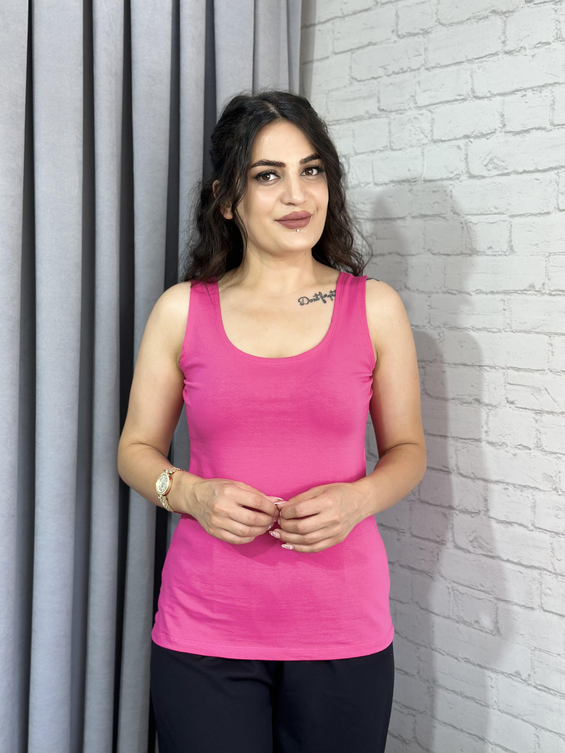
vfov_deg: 39.7
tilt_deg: -6.2
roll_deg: -2.3
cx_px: 282
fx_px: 1045
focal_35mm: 48
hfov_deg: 30.3
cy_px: 376
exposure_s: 1/100
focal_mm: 6.86
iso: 80
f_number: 1.78
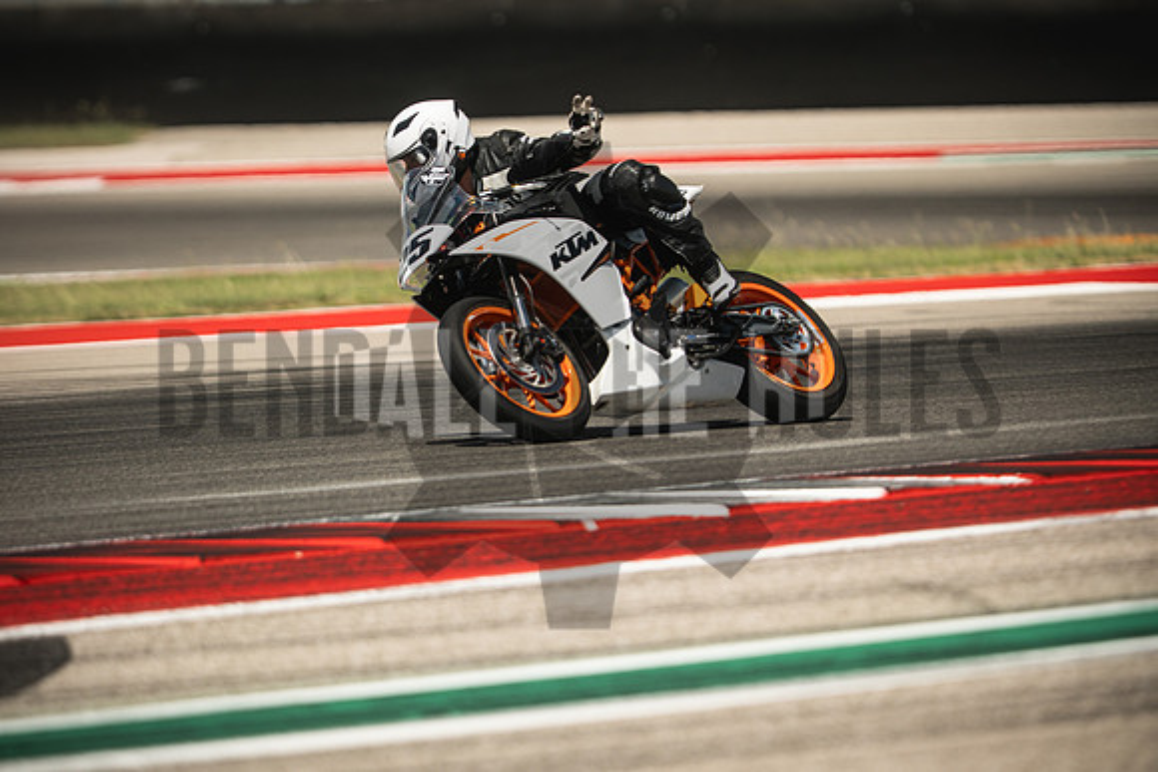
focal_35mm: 420
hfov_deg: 4.9
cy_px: 386
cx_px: 579
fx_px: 13513
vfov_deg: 3.3
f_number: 3.2
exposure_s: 1/1250
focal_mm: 280
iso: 160
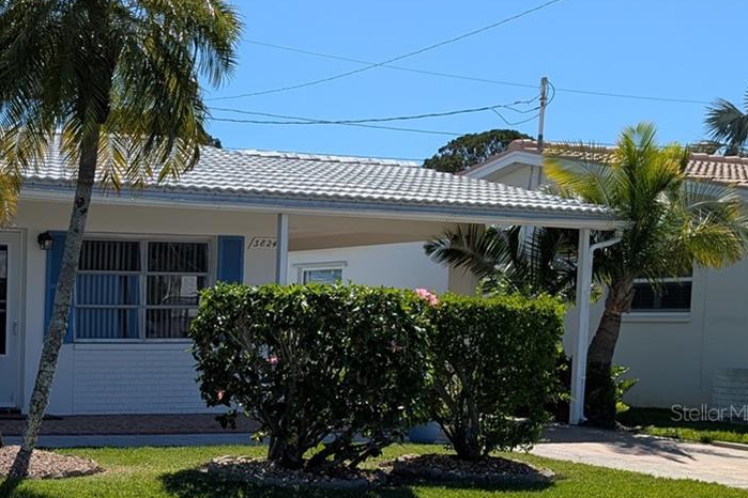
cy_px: 413
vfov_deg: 23.4
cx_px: -81
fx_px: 1184
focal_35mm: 57
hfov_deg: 31.1
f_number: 1.68
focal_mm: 6.9
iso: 21
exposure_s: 1/1484
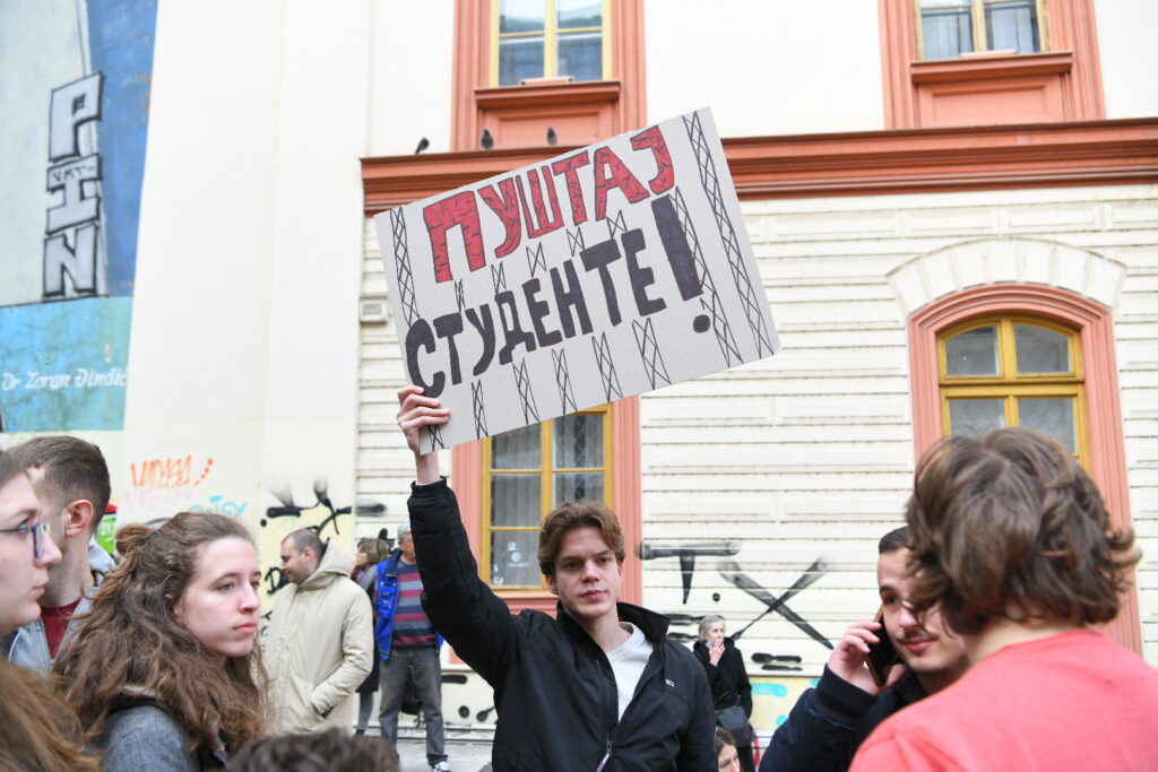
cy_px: 386
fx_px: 997
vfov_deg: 42.3
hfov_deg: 60.3
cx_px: 579
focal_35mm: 31
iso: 640
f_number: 4
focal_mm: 31
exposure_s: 1/400
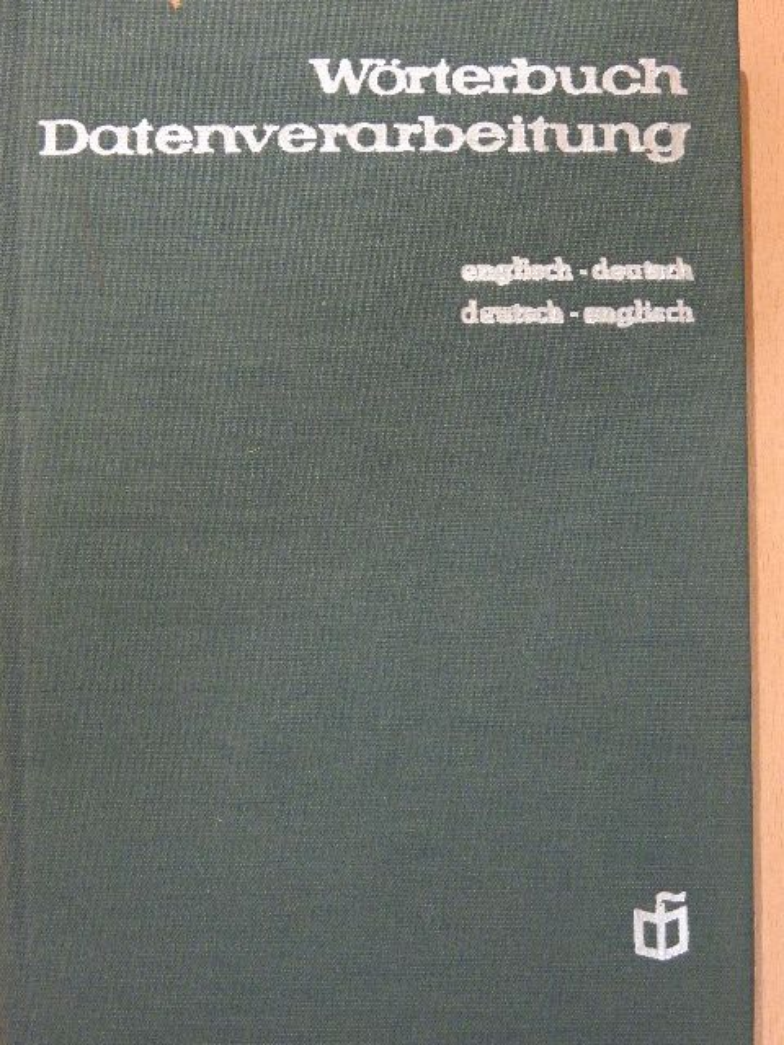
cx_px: 392
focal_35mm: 60
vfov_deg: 32.2
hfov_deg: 24.4
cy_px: 522
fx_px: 1812
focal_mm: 10.7
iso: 1100
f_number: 4.2
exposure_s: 1/80
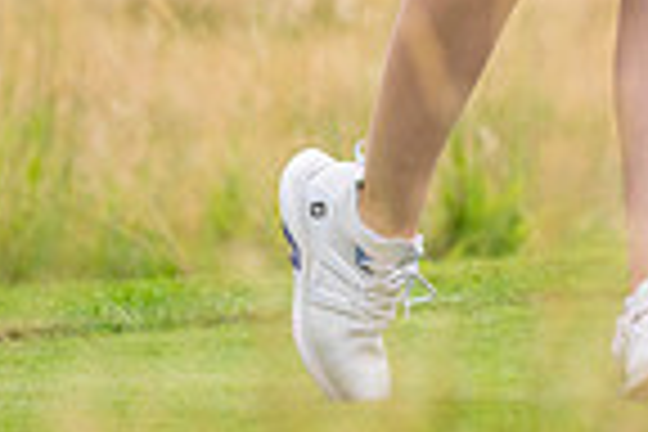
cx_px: 446
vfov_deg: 1.1
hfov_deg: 1.7
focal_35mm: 1205
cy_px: -376
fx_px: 21688
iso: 500
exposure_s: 1/800
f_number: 4
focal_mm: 300
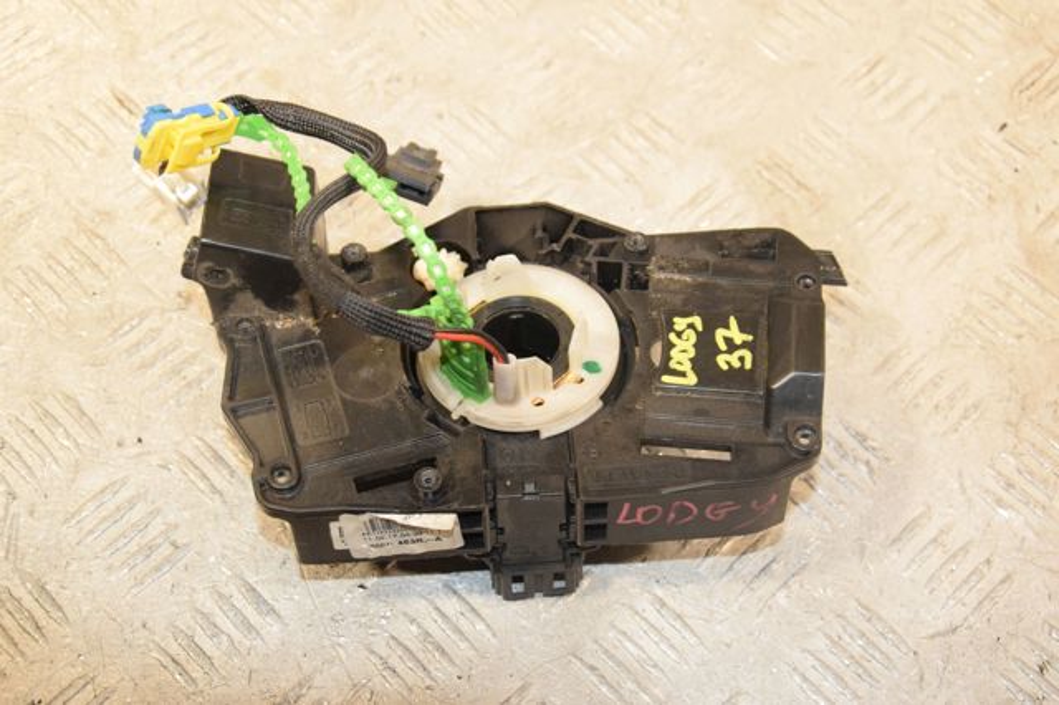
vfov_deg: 23.8
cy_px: 352
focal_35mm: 57
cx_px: 530
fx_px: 1676
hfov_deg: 35.1
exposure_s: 1/200
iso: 1600
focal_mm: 38
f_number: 6.3
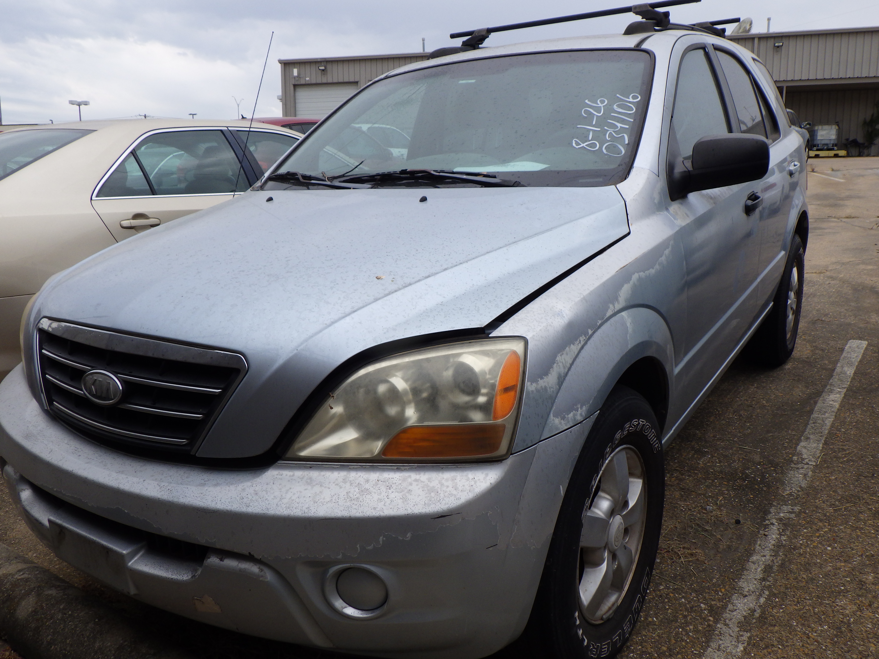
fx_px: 711
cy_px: 330
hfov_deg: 63.4
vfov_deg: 49.7
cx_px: 440
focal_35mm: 28
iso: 125
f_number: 4.2
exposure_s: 1/250
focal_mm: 5
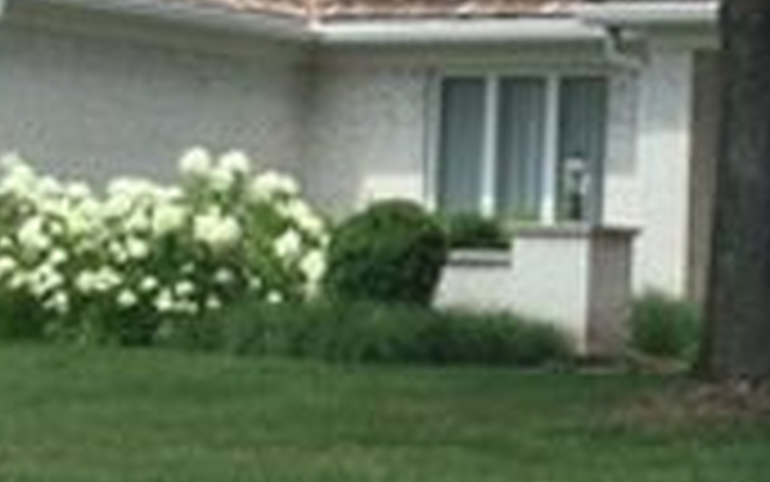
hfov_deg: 13.4
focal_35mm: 154
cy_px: -77
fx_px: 3233
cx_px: 806
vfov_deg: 8.4
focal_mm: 3.3
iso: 25
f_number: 2.4
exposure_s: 1/769
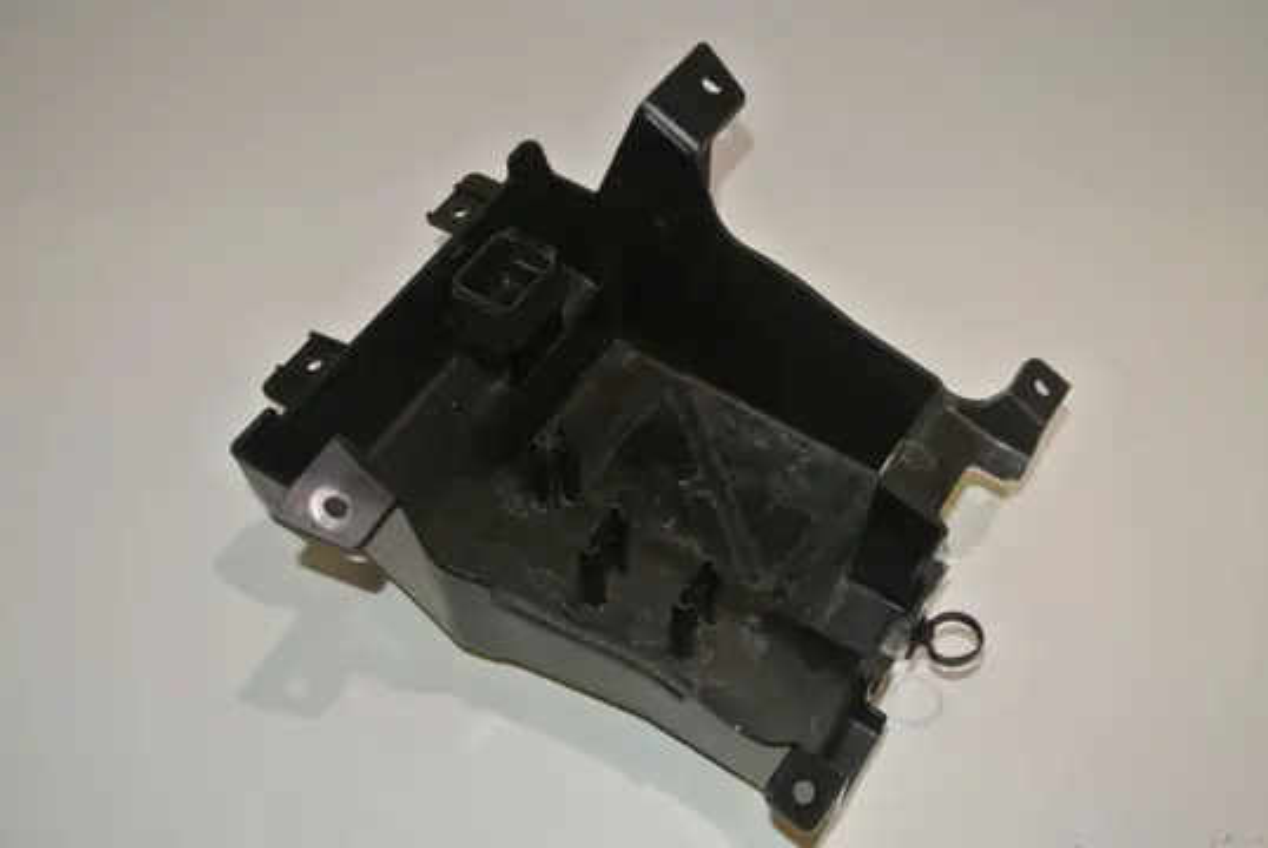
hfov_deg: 51.8
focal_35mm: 37
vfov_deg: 36.0
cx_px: 634
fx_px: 1305
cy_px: 424
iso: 200
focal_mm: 14
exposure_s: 1/60
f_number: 4
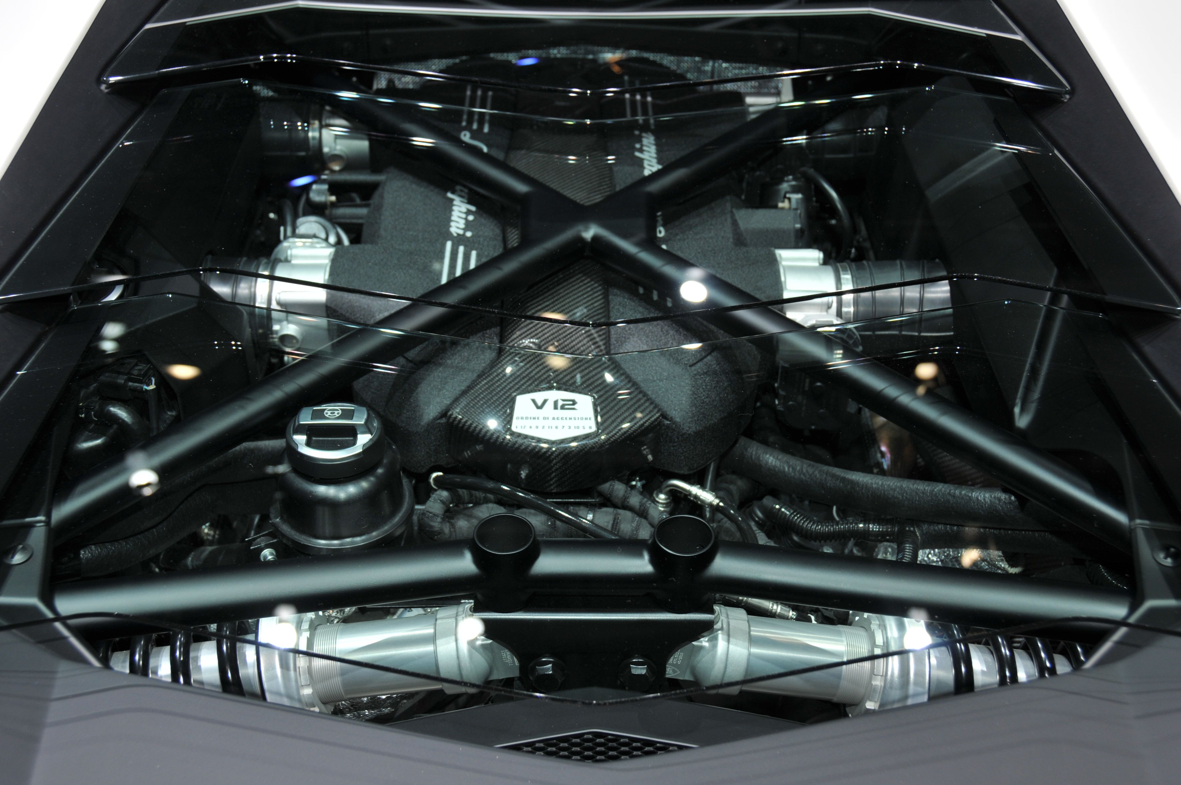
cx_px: 590
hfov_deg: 42.4
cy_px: 392
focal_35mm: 46
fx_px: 1524
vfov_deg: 28.9
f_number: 5.6
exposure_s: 1/100
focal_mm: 31
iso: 200
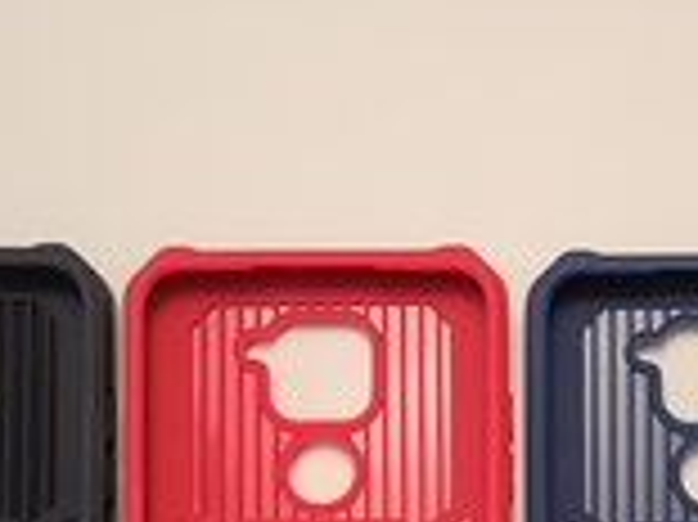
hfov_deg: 28.6
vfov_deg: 20.5
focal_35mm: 67
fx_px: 1350
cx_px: 518
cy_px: 630
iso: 80
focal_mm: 5.4
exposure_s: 1/100
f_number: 1.8
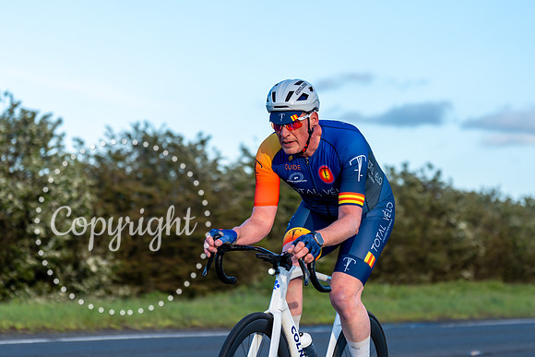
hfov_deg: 19.3
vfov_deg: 12.9
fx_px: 1574
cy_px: 135
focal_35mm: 106
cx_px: 268
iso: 125
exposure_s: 1/1000
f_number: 2.8
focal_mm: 85
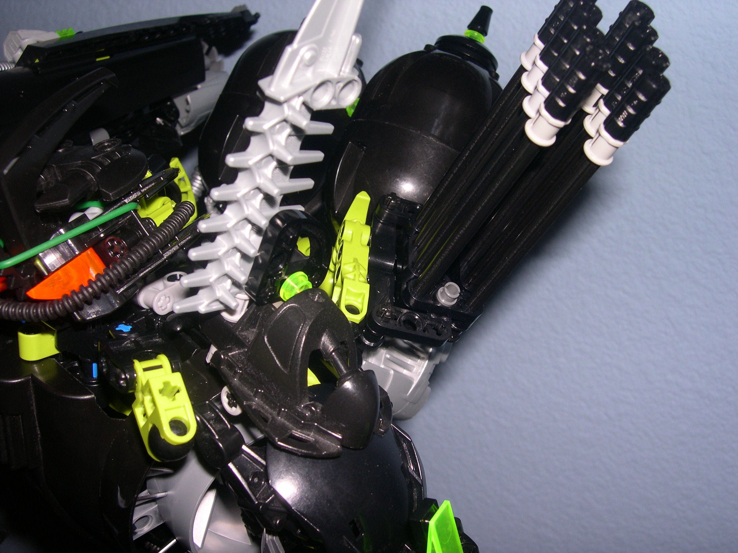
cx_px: 369
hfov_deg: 49.0
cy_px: 276
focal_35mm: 38
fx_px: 810
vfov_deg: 37.7
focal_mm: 8
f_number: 7.6
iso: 100
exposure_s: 1/60
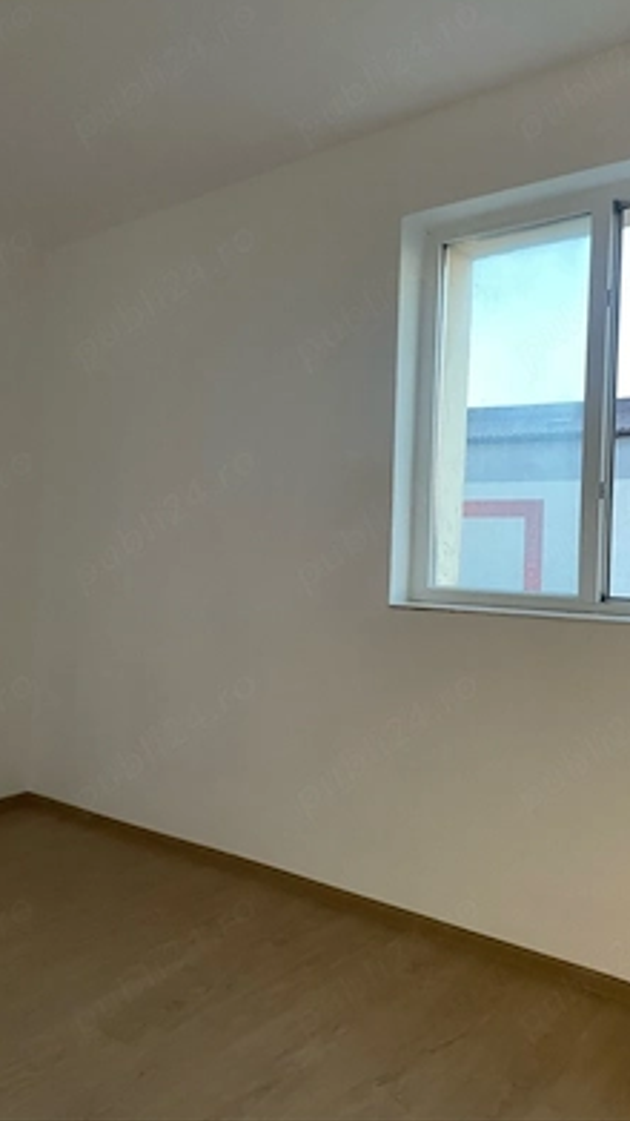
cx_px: 220
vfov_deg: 66.1
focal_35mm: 29
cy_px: 553
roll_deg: -0.9
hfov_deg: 39.8
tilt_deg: +1.1
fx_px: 861
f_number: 1.6
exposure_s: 1/50
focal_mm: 4.2
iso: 400
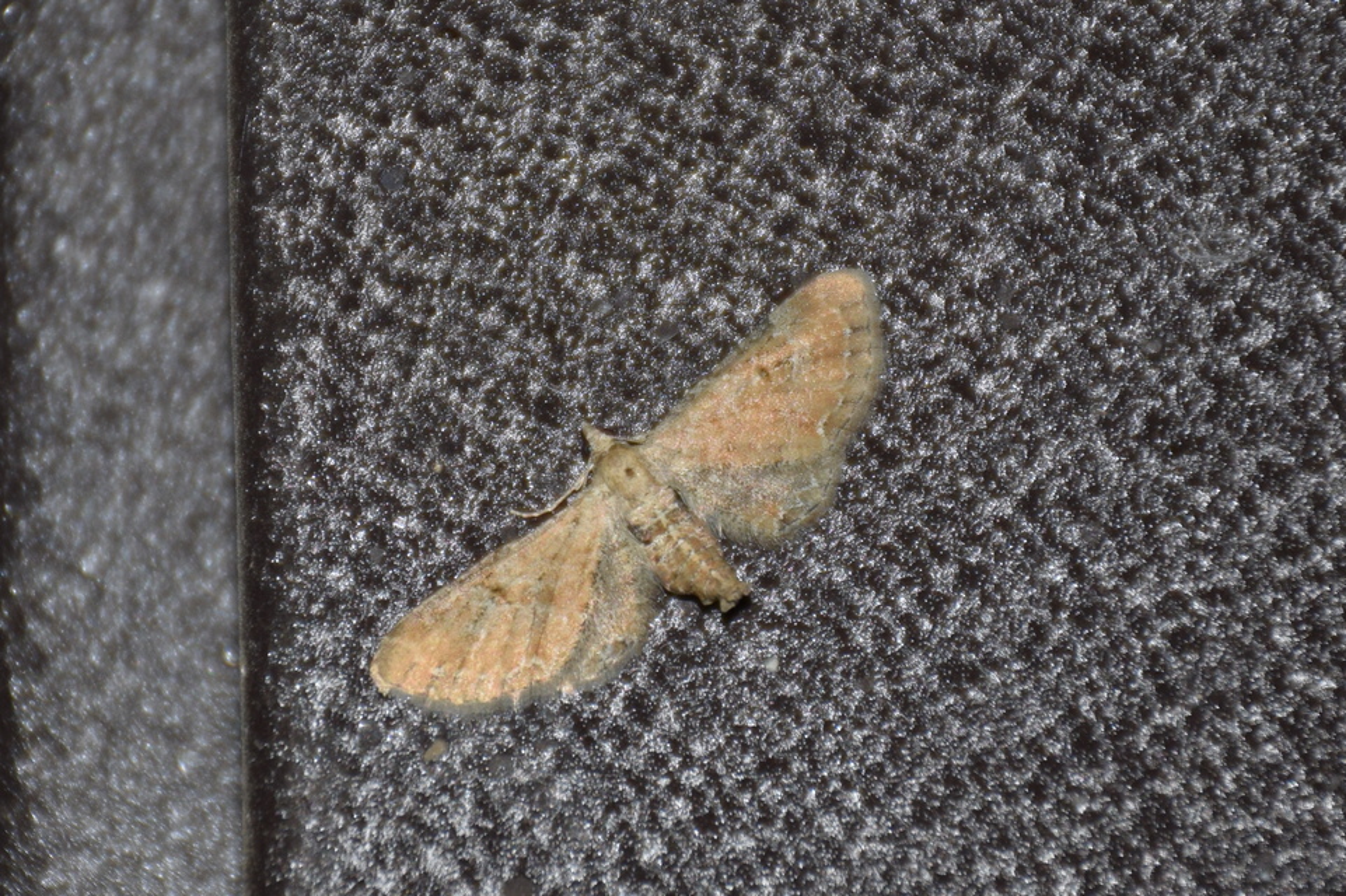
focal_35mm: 210
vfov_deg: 6.5
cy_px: 448
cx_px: 673
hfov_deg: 9.8
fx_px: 7849
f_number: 5.6
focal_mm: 140
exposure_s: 1/60
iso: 320
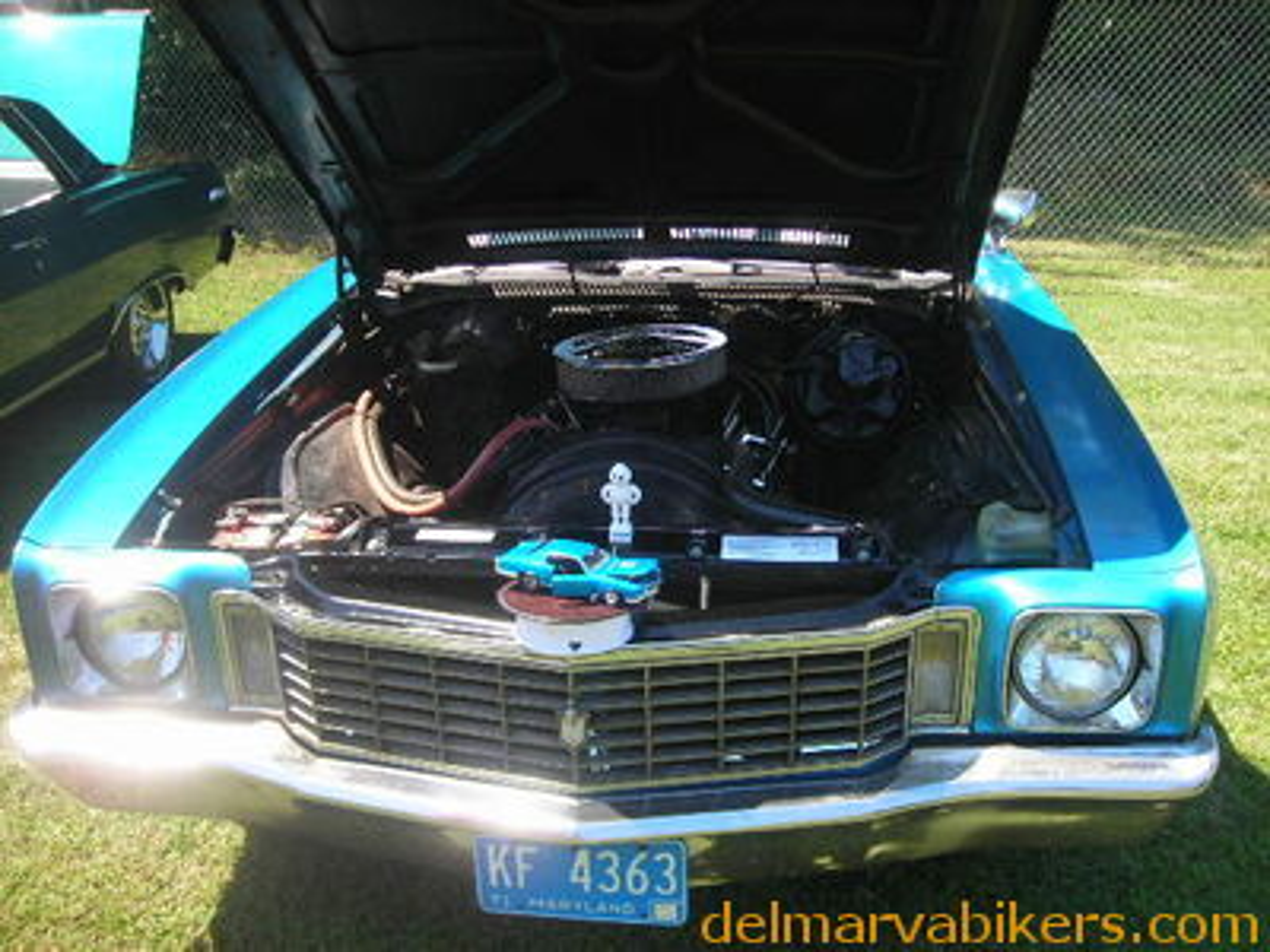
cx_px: 635
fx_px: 1394
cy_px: 476
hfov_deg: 49.0
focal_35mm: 38
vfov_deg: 37.7
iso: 50
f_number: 3.2
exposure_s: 1/167
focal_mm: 6.3
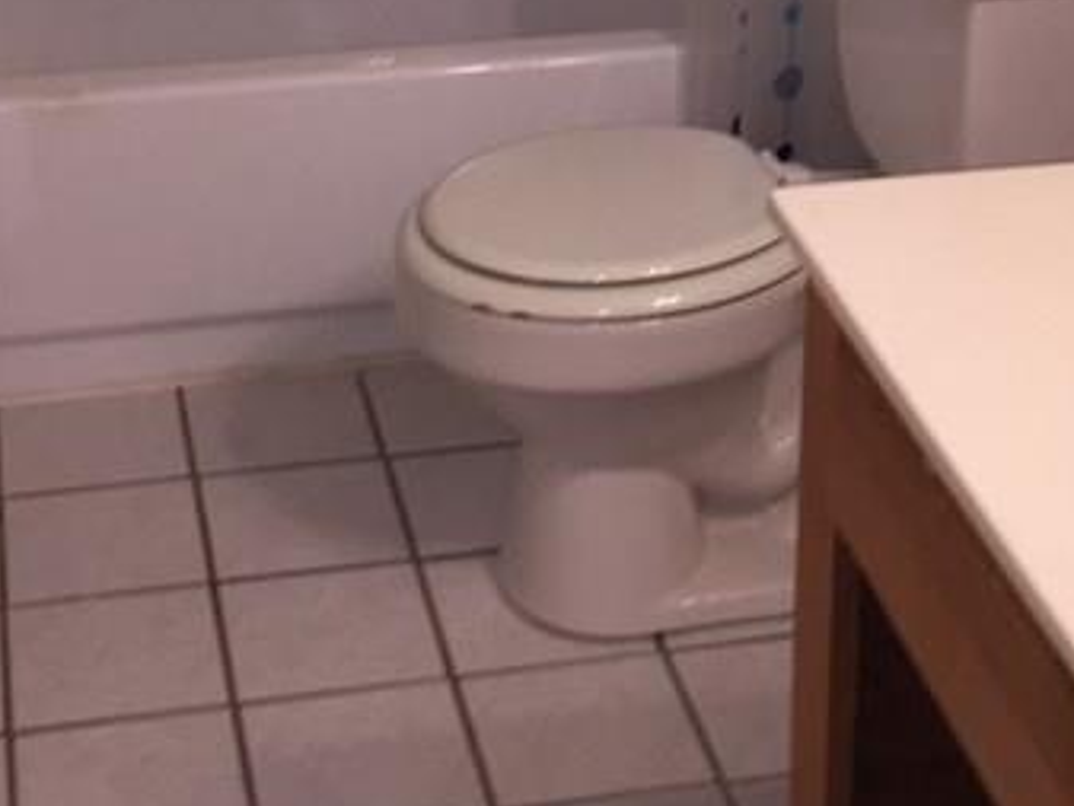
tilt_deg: -12.6
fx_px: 2731
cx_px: 497
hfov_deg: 22.2
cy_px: -277
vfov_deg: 15.8
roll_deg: +0.0
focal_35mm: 88
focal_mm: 4.15
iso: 50
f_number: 2.2
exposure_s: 1/30
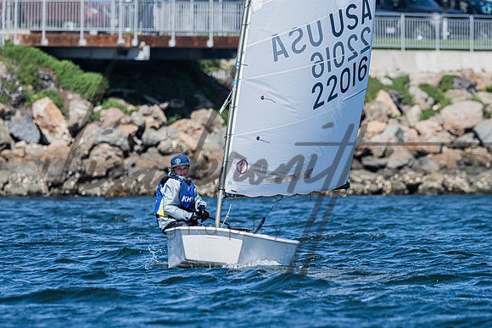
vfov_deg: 2.5
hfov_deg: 3.8
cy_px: 218
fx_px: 7466
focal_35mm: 546
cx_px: 224
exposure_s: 1/1000
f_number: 8
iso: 320
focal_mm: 400
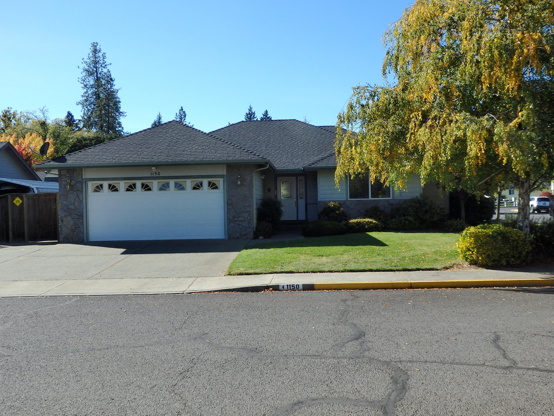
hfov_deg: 50.1
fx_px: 592
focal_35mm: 37
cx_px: 277
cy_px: 208
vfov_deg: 38.7
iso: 125
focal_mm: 6.6
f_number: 3.6
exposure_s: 1/1000
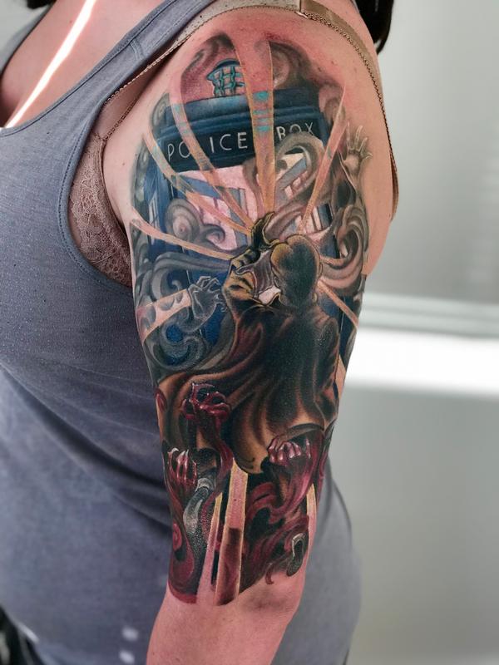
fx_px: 1096
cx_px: 250
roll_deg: -5.3
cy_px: 332
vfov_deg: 33.8
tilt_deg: -29.5
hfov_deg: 25.7
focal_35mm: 57
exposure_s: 1/60
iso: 40
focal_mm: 6.6
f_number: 2.8
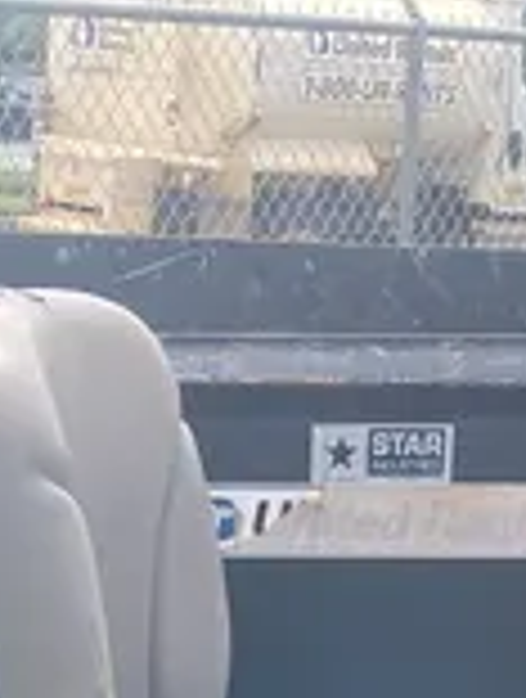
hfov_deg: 11.3
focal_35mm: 132
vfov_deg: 12.2
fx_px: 2663
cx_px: 139
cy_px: 1628
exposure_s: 1/1156
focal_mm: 3.99
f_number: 1.8
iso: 20
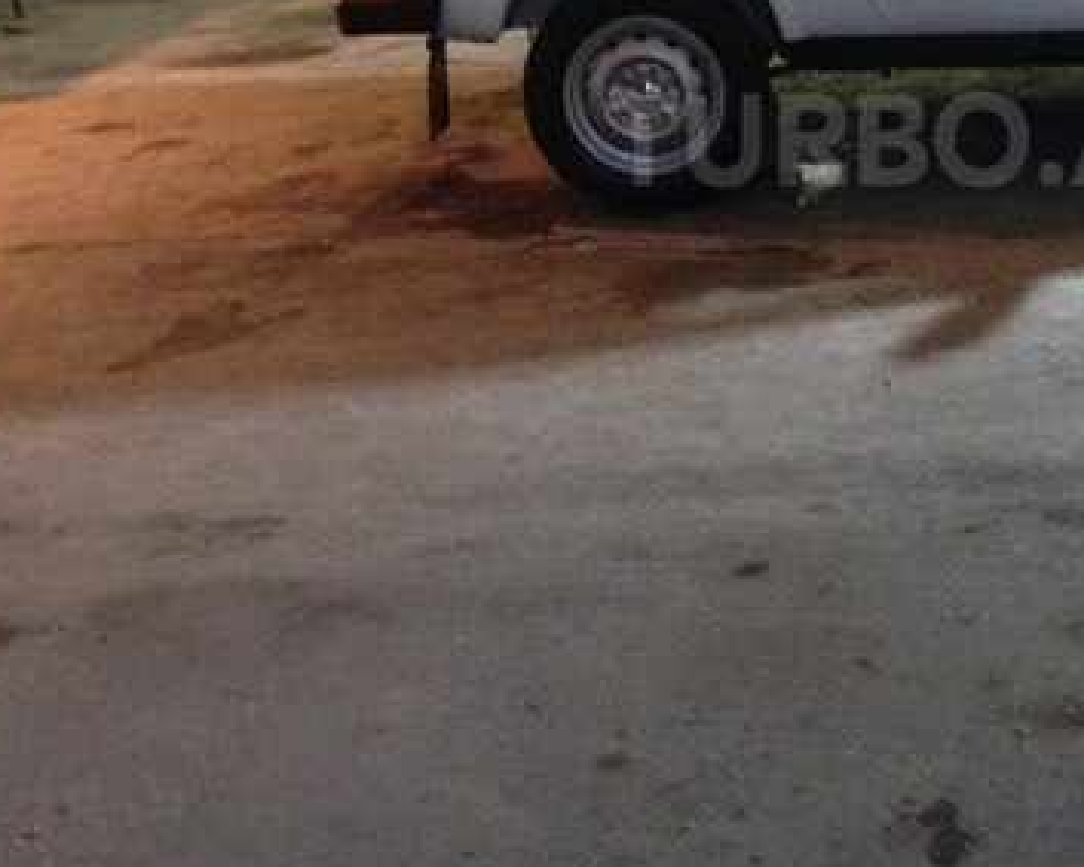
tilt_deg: -13.8
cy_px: 139
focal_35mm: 60
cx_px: 922
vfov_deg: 24.8
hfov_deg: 30.4
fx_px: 1924
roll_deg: +2.9
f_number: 2.4
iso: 400
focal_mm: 4.12
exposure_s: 1/20
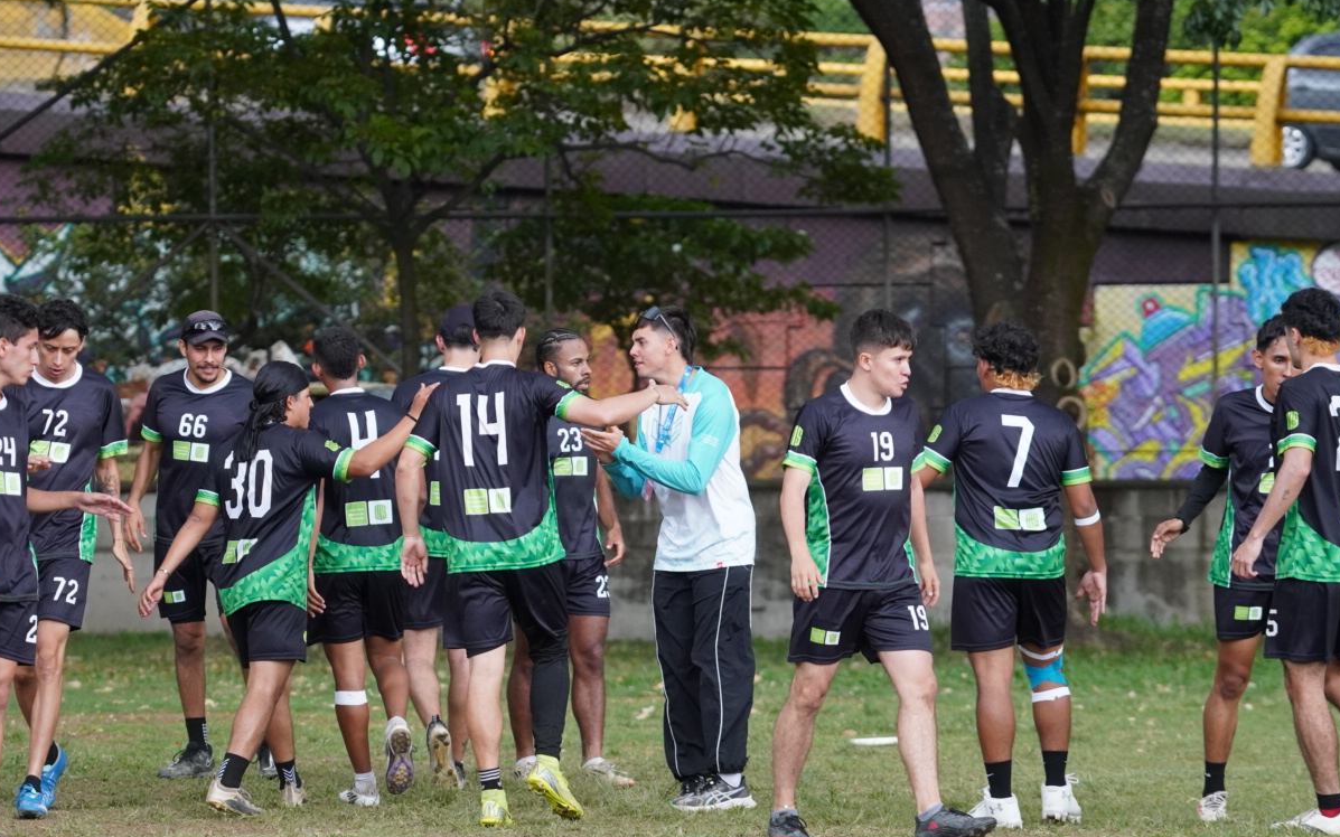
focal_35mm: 224
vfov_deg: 5.9
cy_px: 519
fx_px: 8166
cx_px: 566
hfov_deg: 9.4
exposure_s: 1/1000
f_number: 2.8
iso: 1250
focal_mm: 108.3
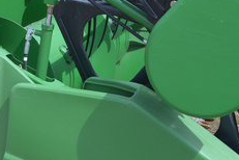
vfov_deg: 13.4
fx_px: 678
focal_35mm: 102
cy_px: 99
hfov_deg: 19.9
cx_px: 87
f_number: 4.5
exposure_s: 1/1000
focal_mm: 29
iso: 200
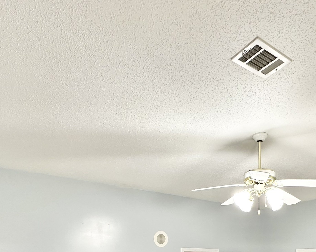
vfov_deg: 41.5
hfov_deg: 58.5
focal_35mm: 30
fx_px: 281
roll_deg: -0.4
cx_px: 182
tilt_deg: +0.8
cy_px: 257
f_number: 2.2
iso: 320
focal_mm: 2.22
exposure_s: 1/60
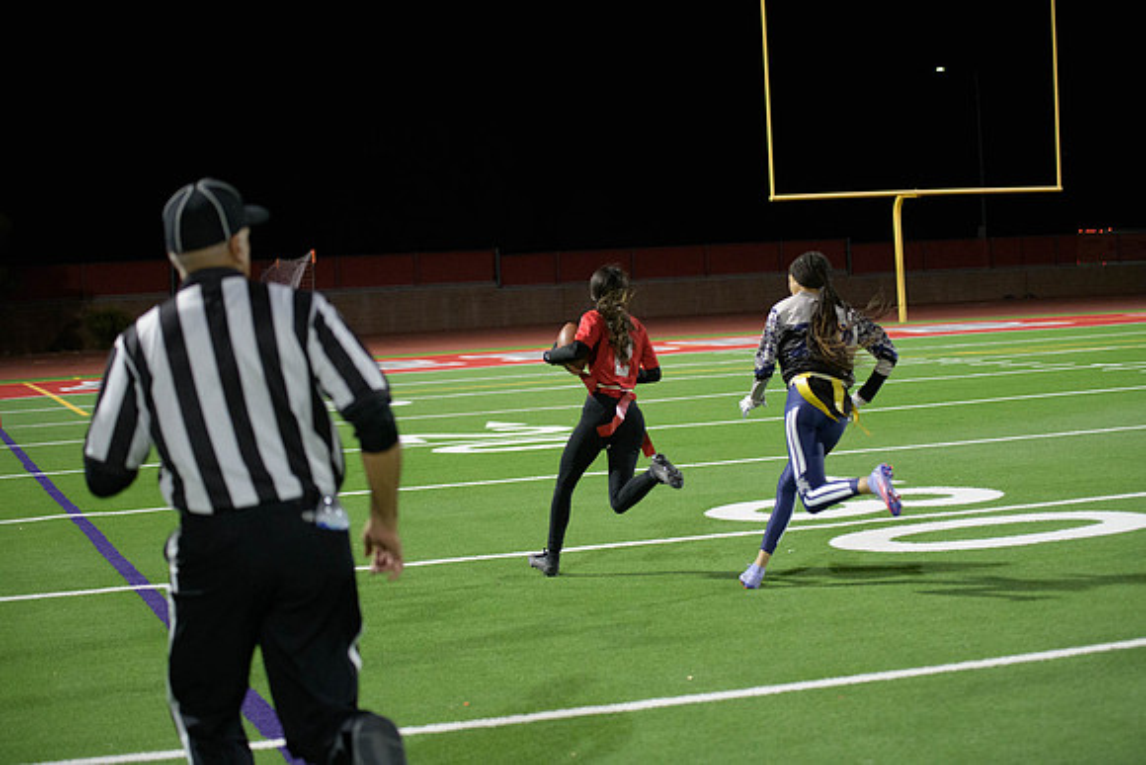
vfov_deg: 19.5
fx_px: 2229
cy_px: 382
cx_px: 573
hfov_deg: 28.8
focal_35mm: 70
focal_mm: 70
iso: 4500
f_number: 2.8
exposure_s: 1/640
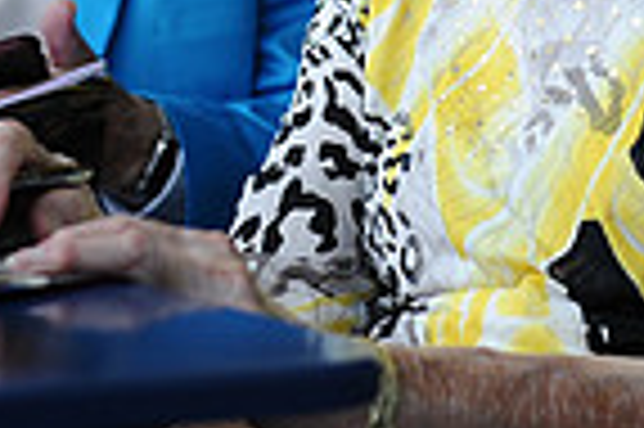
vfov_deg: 6.6
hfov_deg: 10.1
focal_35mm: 203
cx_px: 522
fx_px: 3627
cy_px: -302
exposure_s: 1/1000
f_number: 2.8
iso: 200
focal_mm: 50
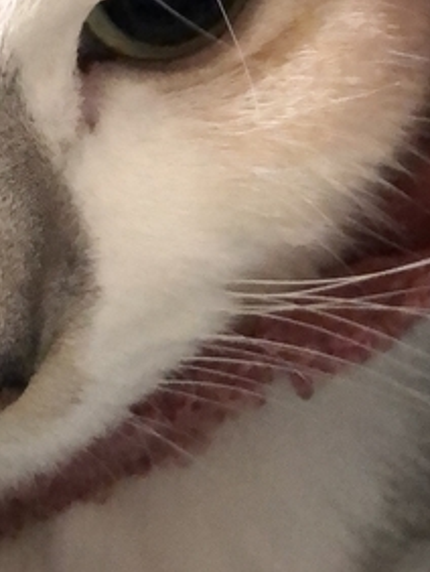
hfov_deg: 12.3
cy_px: -154
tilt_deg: -1.7
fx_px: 1968
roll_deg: -4.5
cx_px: -4
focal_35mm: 119
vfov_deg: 15.8
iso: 640
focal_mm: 4
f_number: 1.8
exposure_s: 1/25
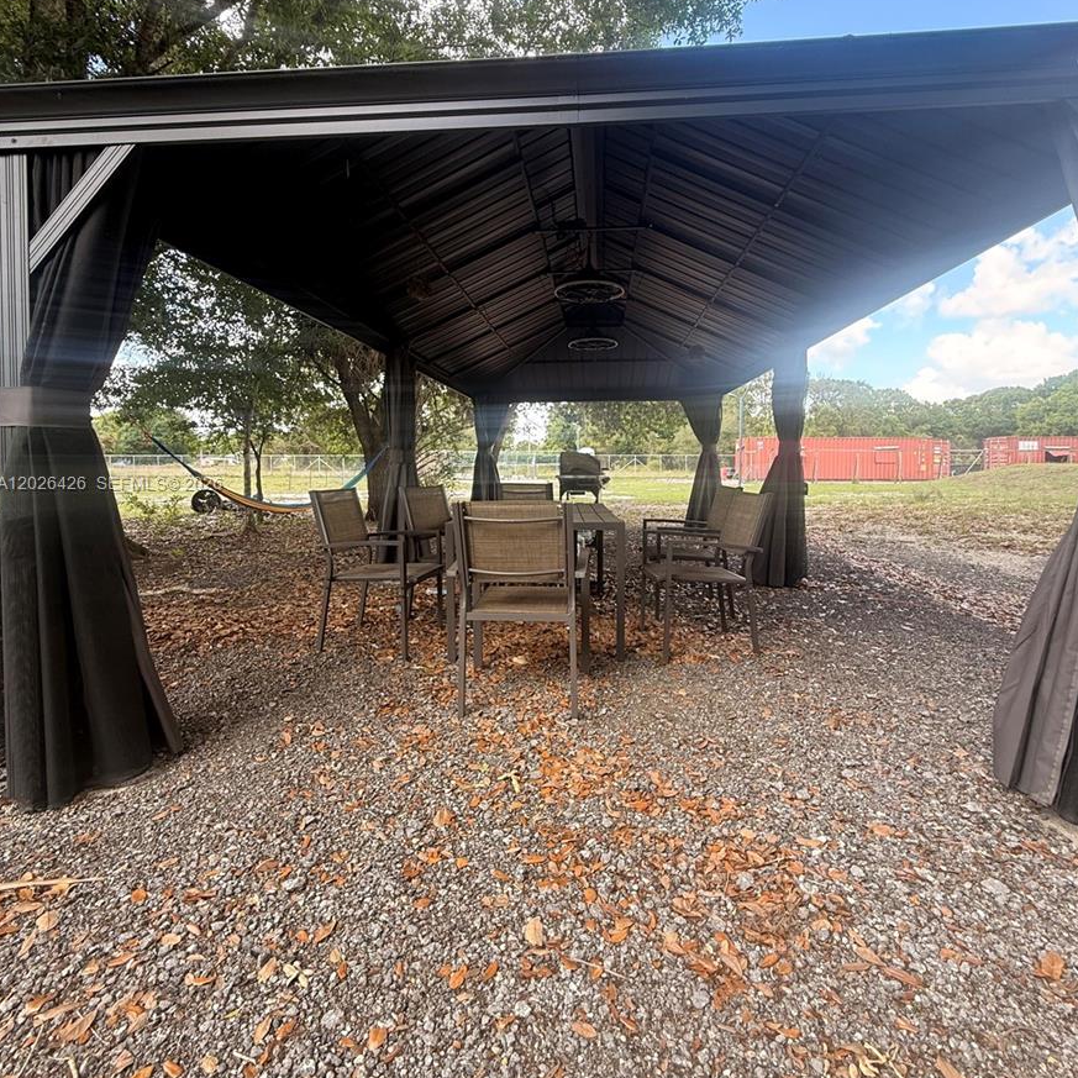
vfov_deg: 83.7
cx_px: 549
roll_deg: +0.4
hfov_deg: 84.0
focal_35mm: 17
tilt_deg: -1.3
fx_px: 599
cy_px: 485
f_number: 2.2
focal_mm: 2.22
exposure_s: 1/103
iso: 50
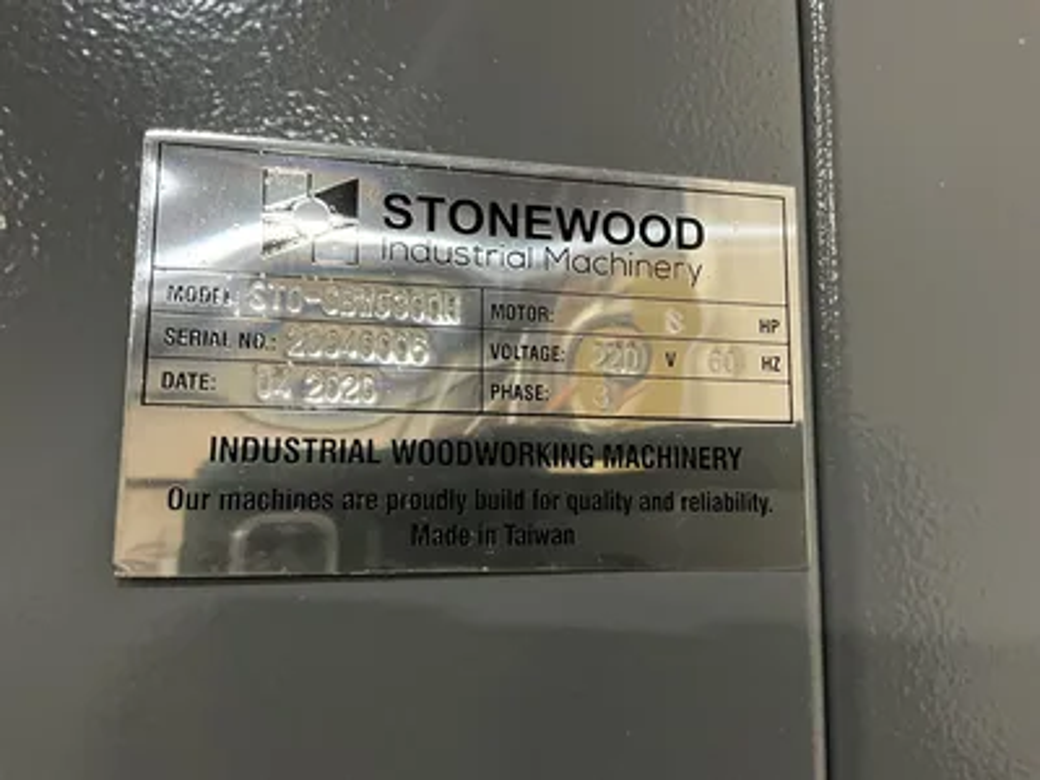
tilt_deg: +7.1
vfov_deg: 48.2
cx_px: 520
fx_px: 871
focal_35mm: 29
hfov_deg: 61.7
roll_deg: -1.0
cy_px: 390
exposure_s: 1/40
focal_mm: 3
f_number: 1.8
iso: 320
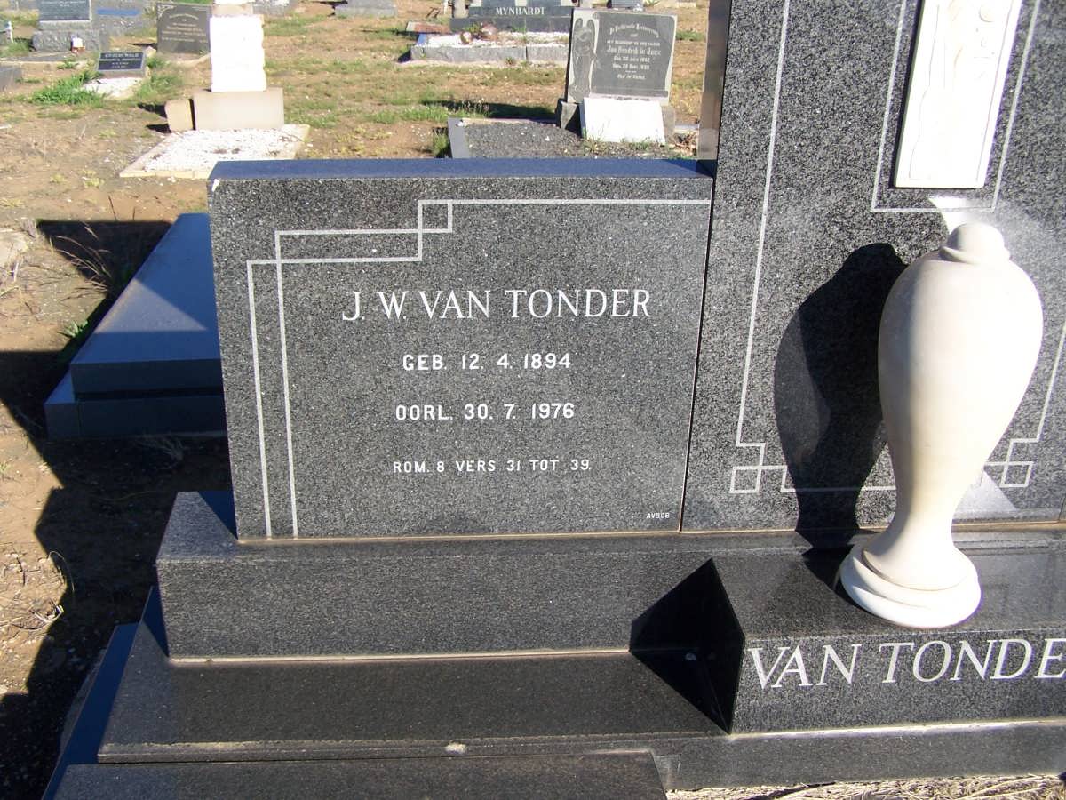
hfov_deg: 49.0
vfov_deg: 37.7
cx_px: 533
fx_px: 1170
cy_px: 400
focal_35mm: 38
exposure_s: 1/500
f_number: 4
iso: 80
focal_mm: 6.3
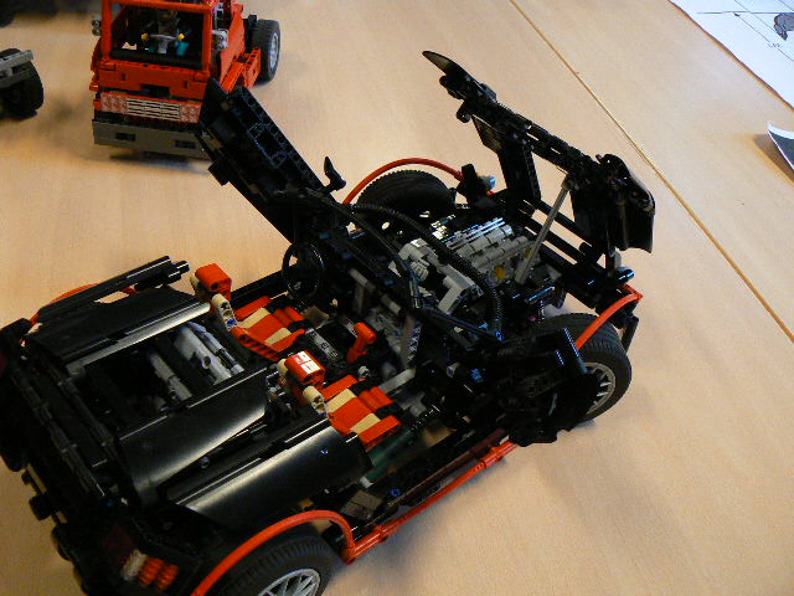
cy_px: 298
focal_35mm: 36
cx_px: 397
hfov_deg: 51.4
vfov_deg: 39.7
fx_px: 826
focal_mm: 6
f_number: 2.8
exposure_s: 1/15
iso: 200
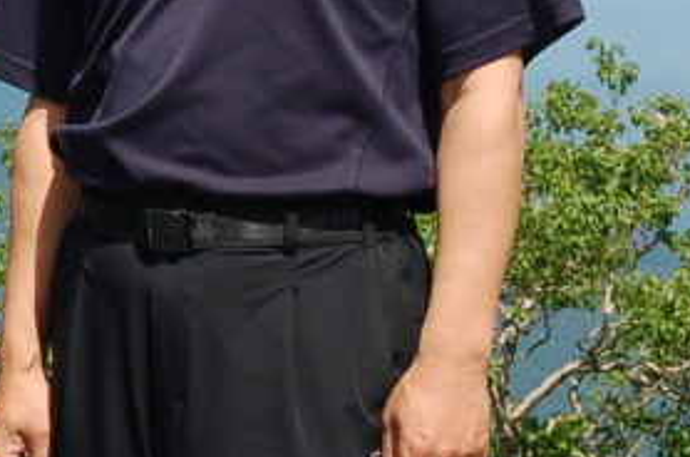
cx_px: -74
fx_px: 3595
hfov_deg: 10.8
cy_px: -140
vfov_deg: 7.2
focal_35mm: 188
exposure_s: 1/320
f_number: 9
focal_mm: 34
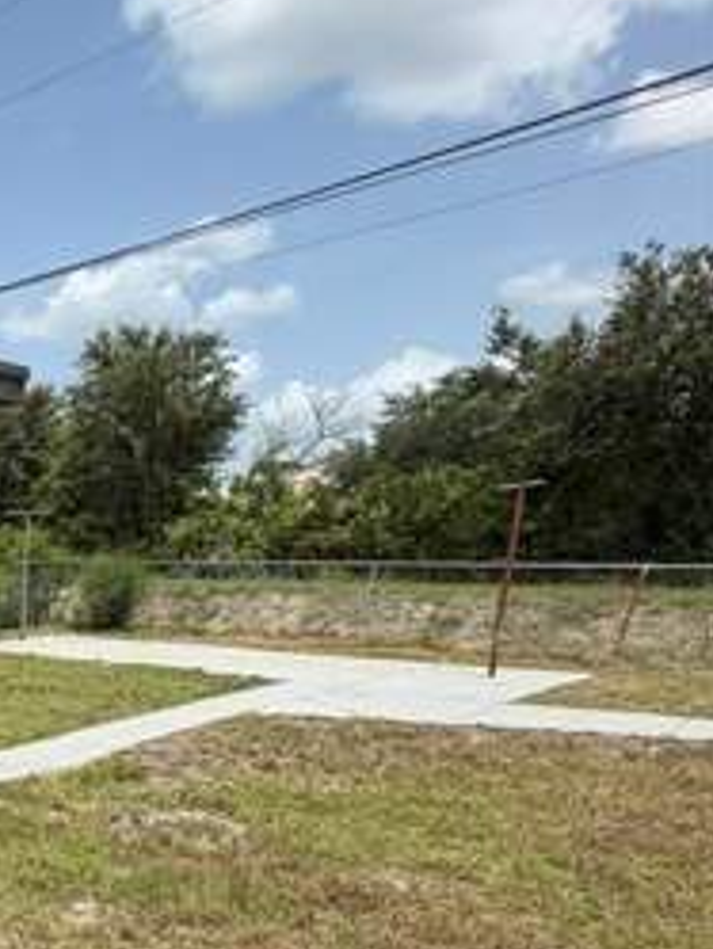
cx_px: -194
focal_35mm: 36
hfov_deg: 31.4
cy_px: 793
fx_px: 988
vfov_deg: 47.8
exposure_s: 1/876
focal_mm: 2.22
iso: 20
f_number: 2.2
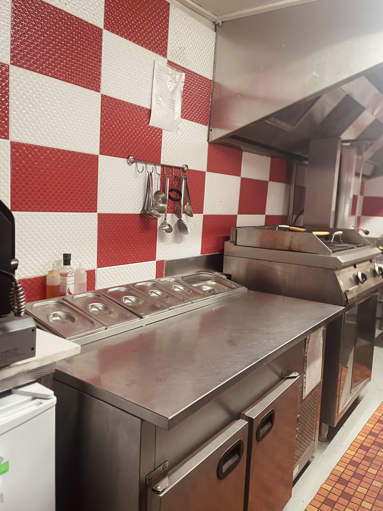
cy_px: 254
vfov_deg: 65.3
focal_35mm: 27
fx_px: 398
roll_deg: -3.3
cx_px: 187
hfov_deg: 51.3
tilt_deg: -8.7
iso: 160
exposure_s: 1/50
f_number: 1.6
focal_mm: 4.2
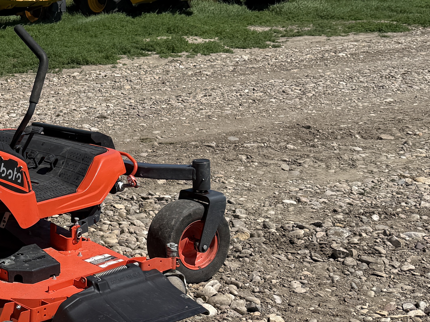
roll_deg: +2.2
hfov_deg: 26.7
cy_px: 126
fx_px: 795
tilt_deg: -7.1
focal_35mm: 64
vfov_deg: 22.9
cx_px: -90
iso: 80
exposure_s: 1/5714
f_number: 1.78
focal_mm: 6.76
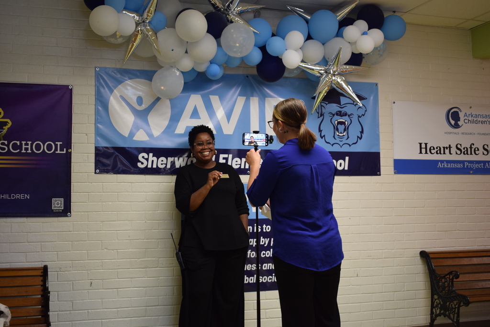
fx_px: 633
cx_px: 245
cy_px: 164
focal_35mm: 46
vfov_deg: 29.0
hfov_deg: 42.3
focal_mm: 31
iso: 640
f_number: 4.2
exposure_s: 1/60
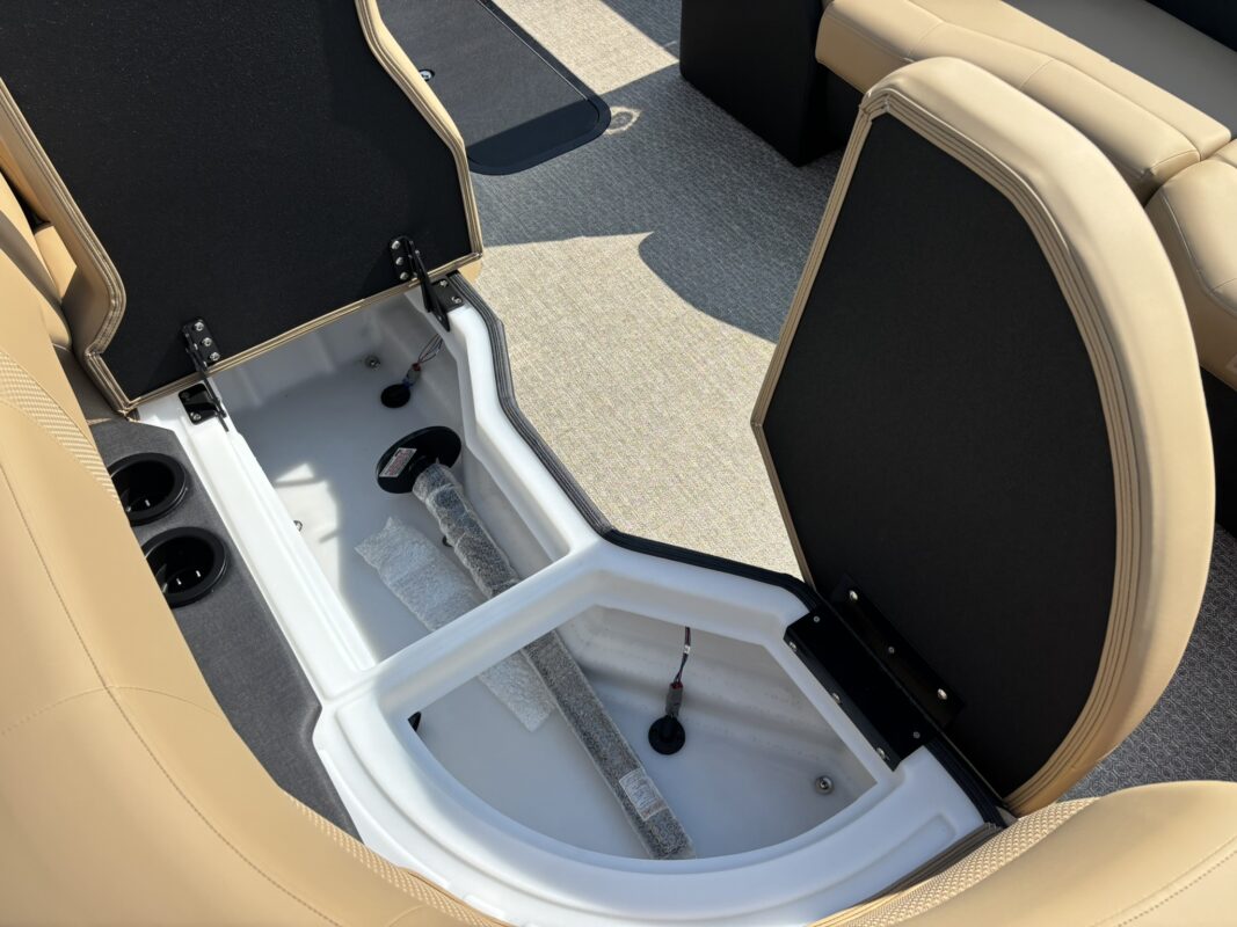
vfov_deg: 53.1
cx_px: 618
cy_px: 464
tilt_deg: -53.9
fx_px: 929
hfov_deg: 67.3
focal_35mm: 26
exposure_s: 1/3021
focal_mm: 5.96
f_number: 1.6
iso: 50
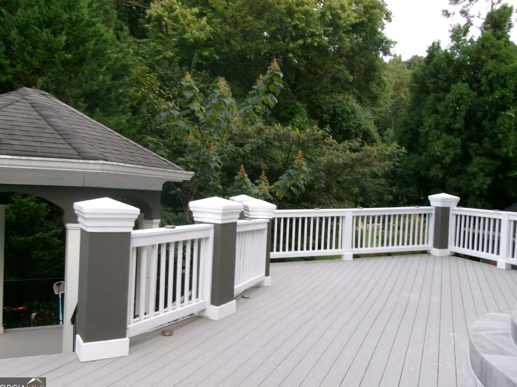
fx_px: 433
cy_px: 197
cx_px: 254
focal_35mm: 29
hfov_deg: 61.7
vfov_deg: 48.2
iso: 134
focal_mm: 5.1
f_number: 3.9
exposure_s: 1/34
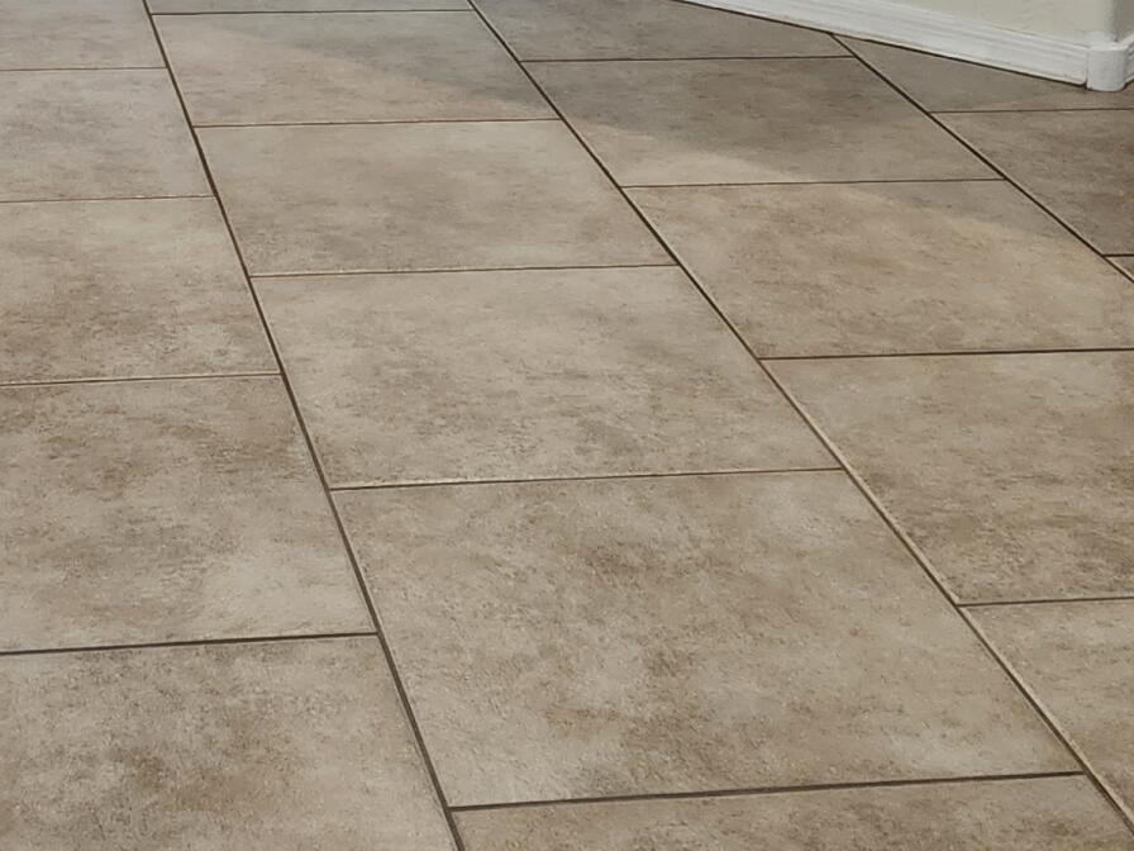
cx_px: 218
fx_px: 2522
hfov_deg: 24.9
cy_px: -186
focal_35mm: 77
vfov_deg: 18.1
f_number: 1.8
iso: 400
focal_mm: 5.54
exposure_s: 1/120
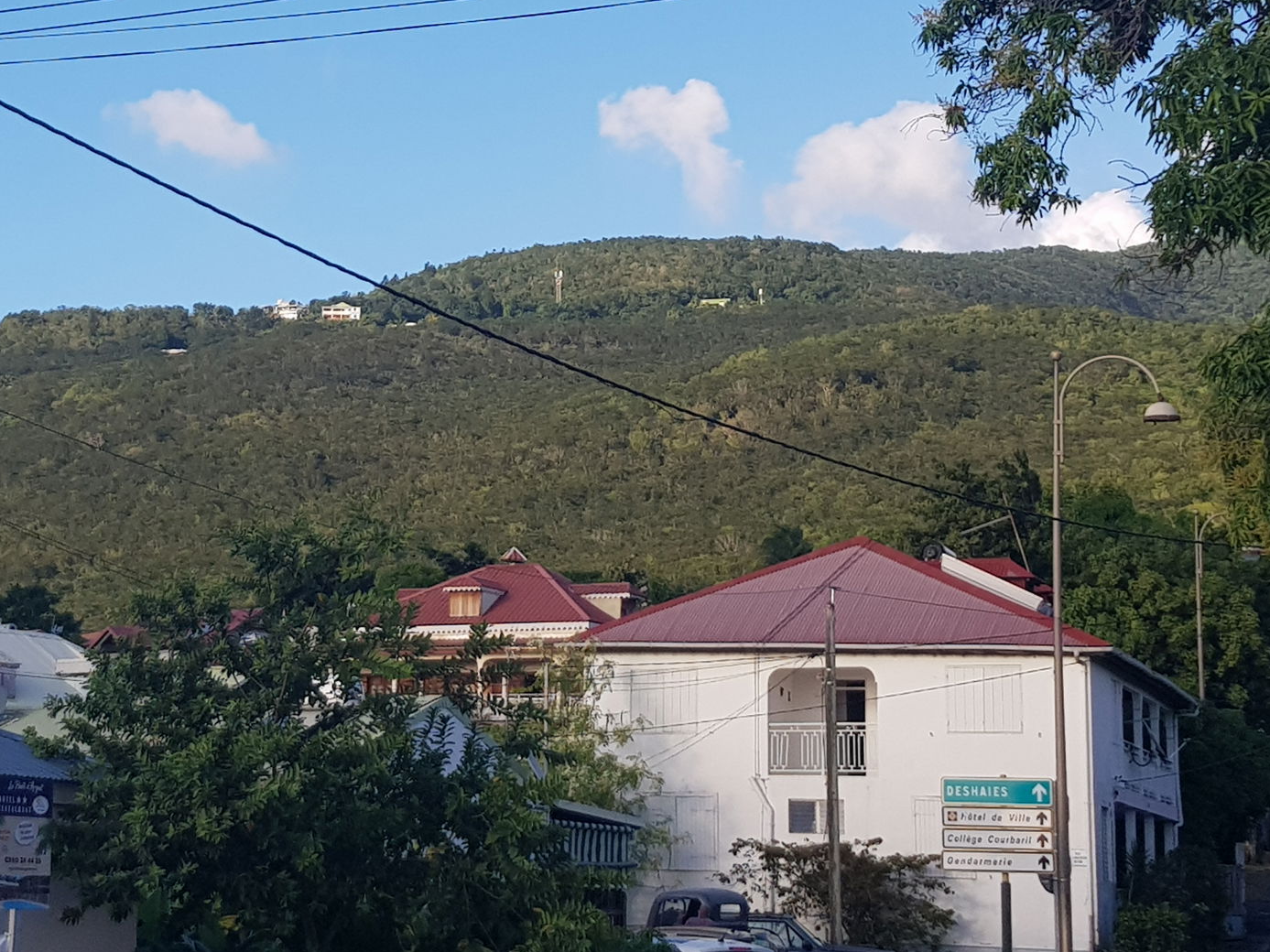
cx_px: 440
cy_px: 298
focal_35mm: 36
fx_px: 1321
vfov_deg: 39.1
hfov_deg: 50.6
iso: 40
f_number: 1.7
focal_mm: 4.2
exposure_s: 1/1424
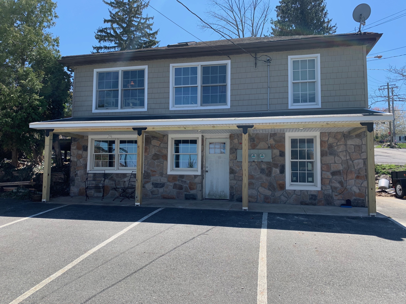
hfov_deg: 67.3
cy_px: 152
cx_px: 203
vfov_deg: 53.1
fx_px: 305
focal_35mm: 26
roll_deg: -0.9
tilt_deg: +4.1
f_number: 1.8
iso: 25
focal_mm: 4.25
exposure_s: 1/1100
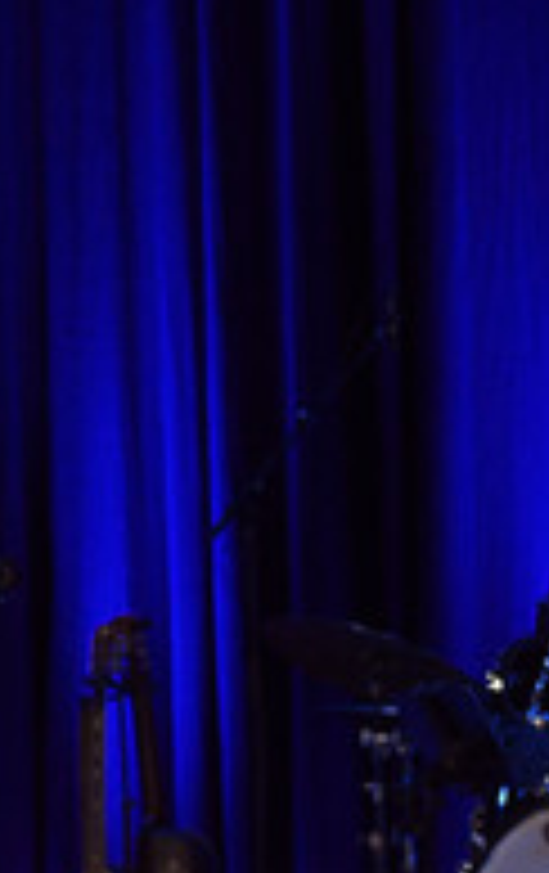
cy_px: 486
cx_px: -367
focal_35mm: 189
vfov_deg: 11.1
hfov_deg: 6.8
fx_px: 4505
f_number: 5.6
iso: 1250
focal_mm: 80
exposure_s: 1/640
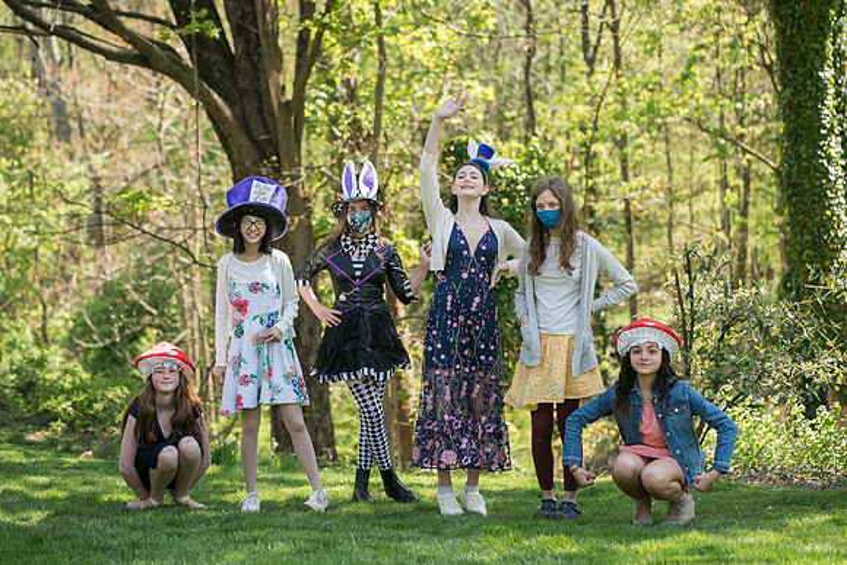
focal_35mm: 81
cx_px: 424
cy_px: 282
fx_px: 1906
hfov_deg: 25.1
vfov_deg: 16.9
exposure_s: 1/400
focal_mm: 81
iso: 100
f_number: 3.2
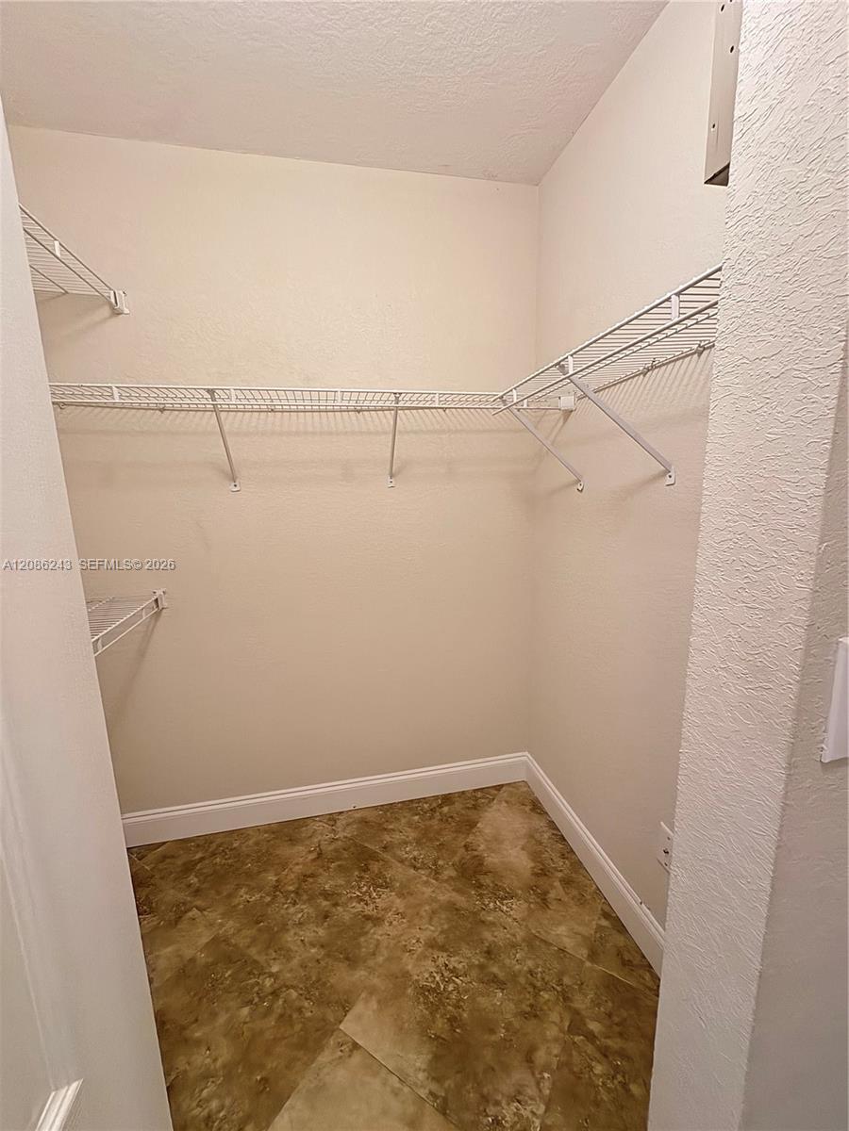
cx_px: 424
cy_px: 566
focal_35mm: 14
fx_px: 458
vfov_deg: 102.1
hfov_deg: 85.7
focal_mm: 2.22
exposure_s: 1/60
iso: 400
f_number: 2.2
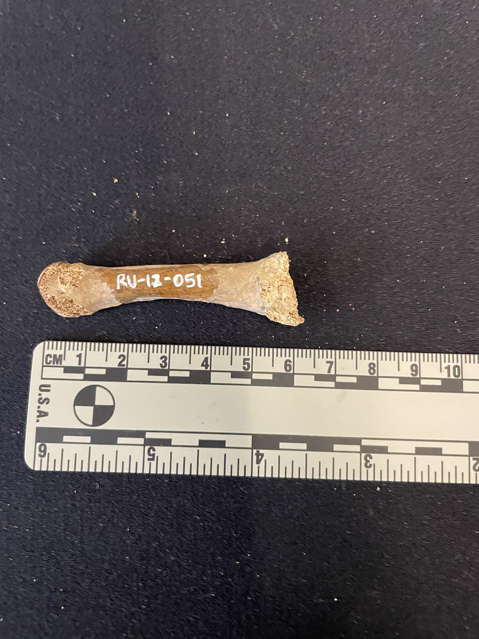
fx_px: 480
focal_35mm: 26
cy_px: 320
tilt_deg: -83.4
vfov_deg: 67.3
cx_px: 240
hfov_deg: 53.1
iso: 500
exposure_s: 1/30
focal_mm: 4.2
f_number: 1.6
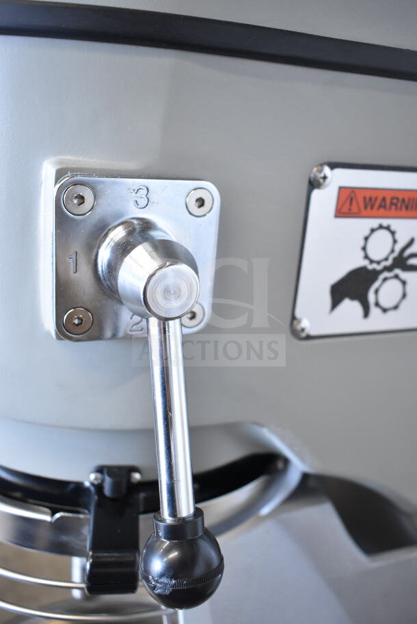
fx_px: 599
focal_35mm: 34
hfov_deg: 38.4
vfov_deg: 55.1
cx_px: 208
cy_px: 312
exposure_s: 1/60
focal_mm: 23
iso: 1600
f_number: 3.8
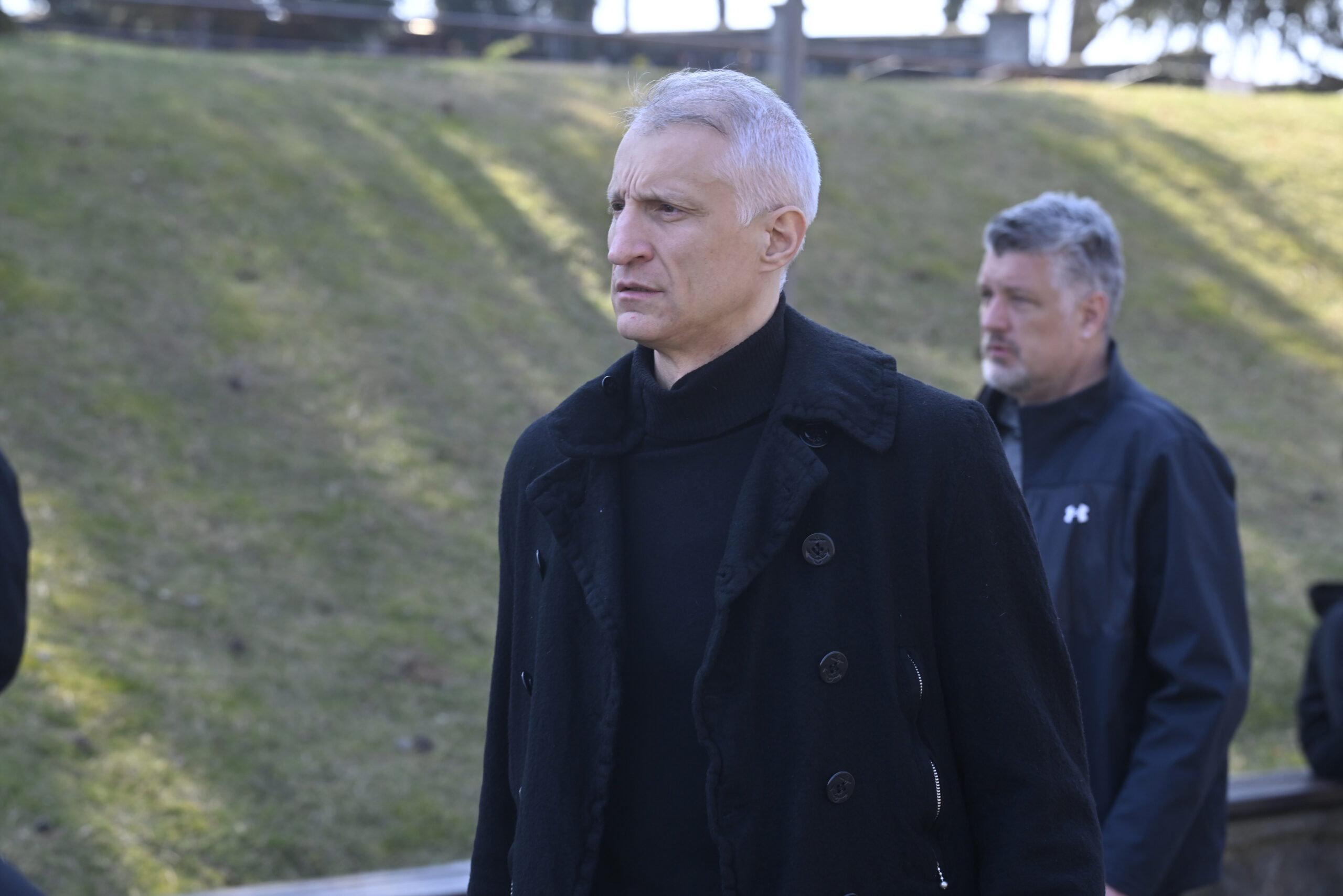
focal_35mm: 99
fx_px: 3693
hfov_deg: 20.6
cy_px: 448
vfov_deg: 13.8
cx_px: 672
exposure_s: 1/250
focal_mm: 99
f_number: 6.3
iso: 250
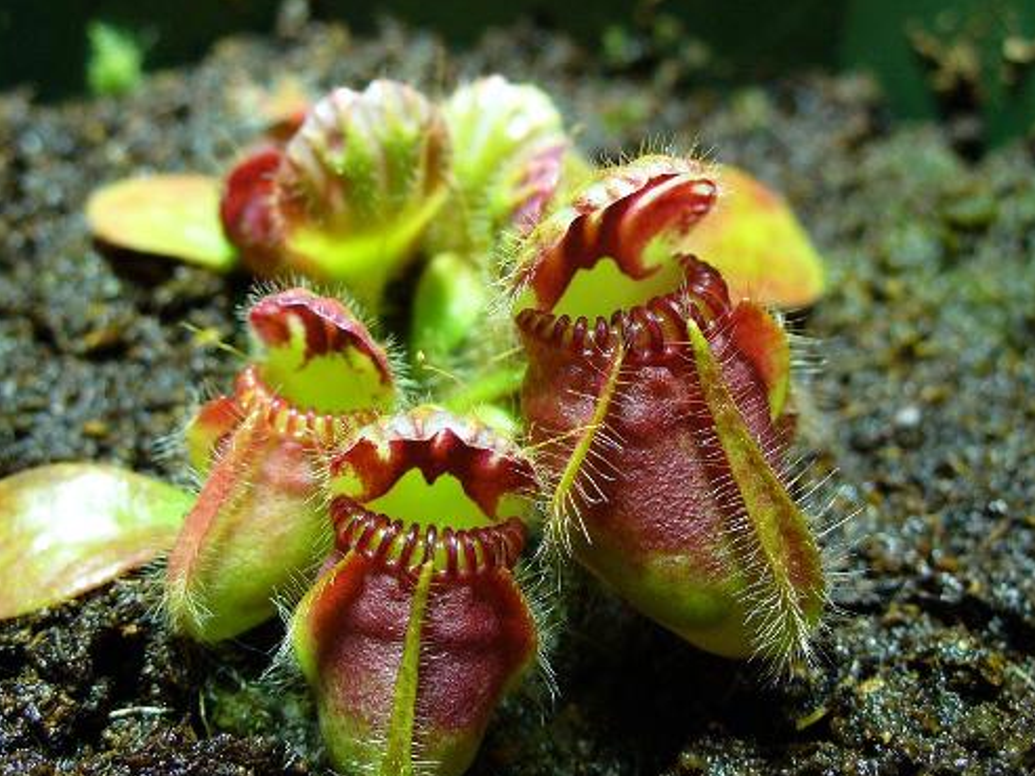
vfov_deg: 32.2
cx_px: 479
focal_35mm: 45
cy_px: 384
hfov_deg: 42.0
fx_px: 1346
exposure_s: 1/15
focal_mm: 6.1
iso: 200
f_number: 2.8
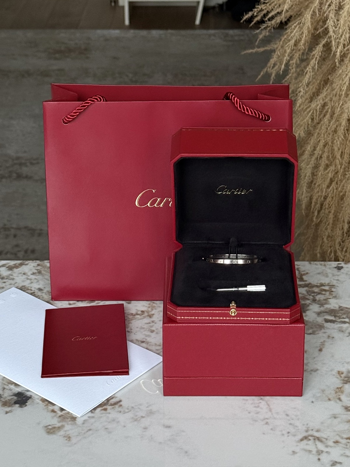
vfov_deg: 39.7
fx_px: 647
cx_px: 175
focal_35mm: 48
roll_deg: +0.0
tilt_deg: -21.4
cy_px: 234
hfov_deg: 30.3
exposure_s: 1/40
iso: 400
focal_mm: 6.76
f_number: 1.78
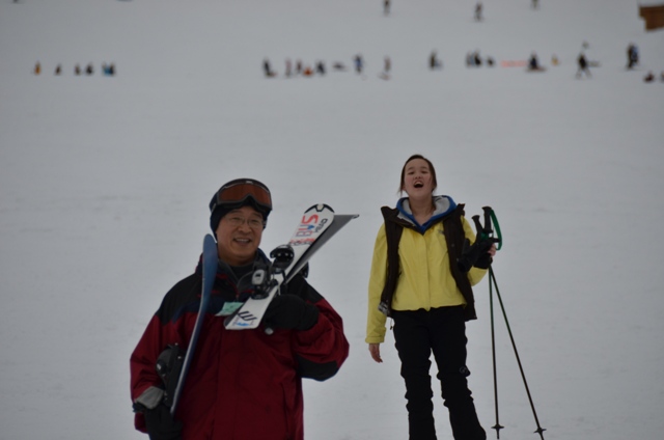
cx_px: 332
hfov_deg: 6.9
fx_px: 5522
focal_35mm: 300
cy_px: 220
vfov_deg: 4.6
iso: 250
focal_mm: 200
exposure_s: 1/500
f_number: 5.6
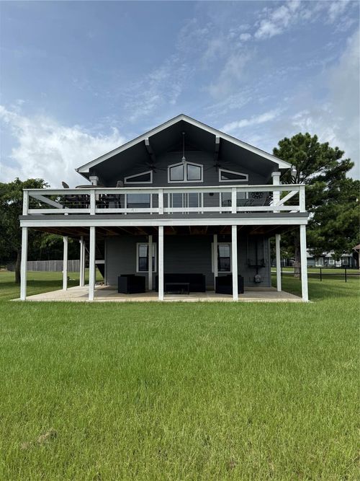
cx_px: 180
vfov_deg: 71.6
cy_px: 240
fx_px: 333
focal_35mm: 24
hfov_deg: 56.8
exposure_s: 1/4608
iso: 80
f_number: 1.78
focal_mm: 6.76
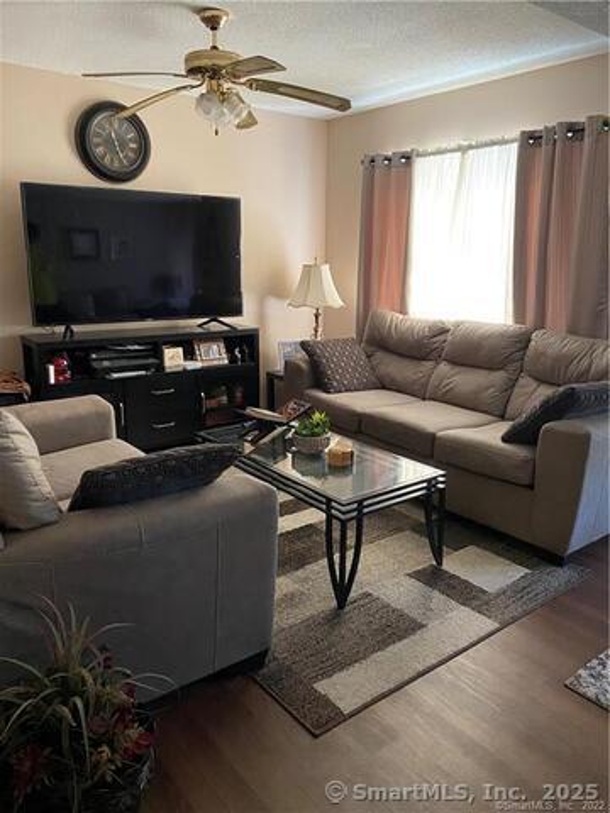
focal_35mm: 26
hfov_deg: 53.1
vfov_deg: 67.3
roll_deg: -1.2
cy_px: 406
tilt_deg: -11.8
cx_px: 305
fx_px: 611
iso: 500
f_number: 1.8
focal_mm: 4.25
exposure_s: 1/60
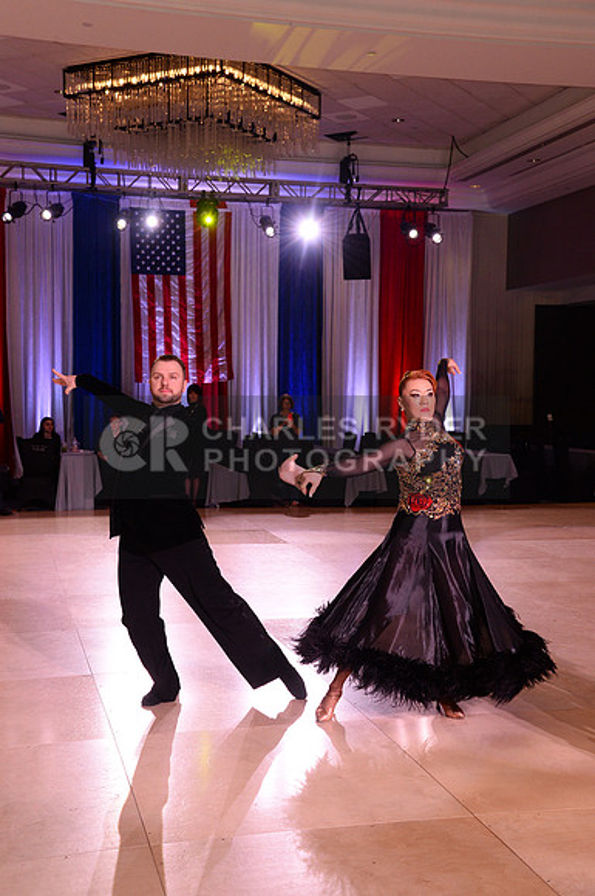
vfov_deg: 41.2
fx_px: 1193
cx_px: 298
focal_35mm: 48
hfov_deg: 28.0
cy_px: 448
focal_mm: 48
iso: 2500
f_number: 7.1
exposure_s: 1/250
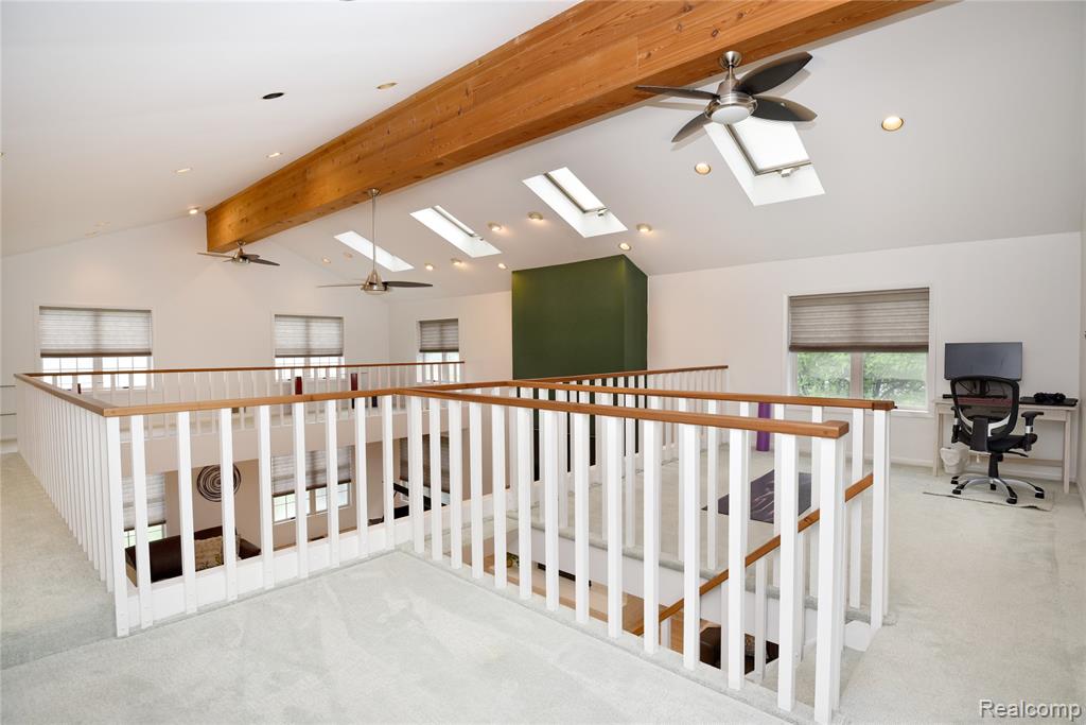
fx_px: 513
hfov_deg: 93.3
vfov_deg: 70.5
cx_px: 543
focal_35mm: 17
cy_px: 362
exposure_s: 1/60
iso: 320
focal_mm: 17
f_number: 7.1
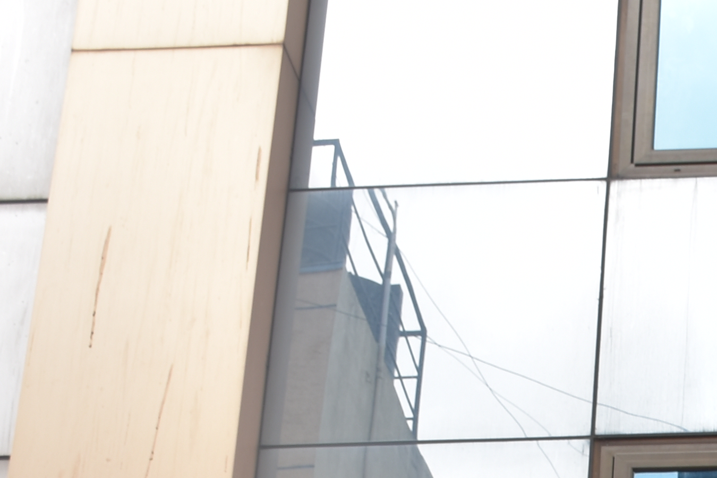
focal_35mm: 120
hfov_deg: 15.8
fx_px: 2390
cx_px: 1039
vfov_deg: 10.3
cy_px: 1042
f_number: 5.6
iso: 100
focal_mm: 18
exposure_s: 1/180
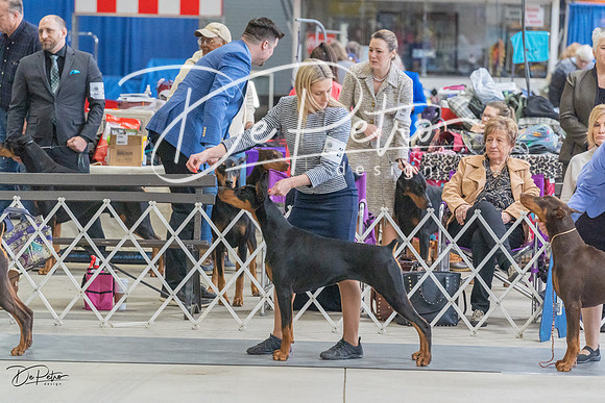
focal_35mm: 182
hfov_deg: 11.3
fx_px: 3059
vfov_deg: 7.5
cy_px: 202
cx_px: 302
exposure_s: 1/320
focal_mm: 182
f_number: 5
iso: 6400
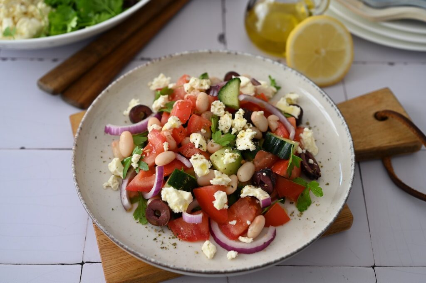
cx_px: 213
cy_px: 142
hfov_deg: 39.6
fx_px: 591
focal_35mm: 50
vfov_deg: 27.0
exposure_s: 1/30
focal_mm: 50
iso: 125
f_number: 5
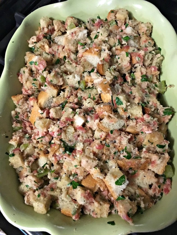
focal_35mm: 29
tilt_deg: -67.5
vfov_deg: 61.7
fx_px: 198
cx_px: 88
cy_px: 118
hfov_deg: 48.2
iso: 320
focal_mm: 4.15
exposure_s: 1/15
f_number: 2.2
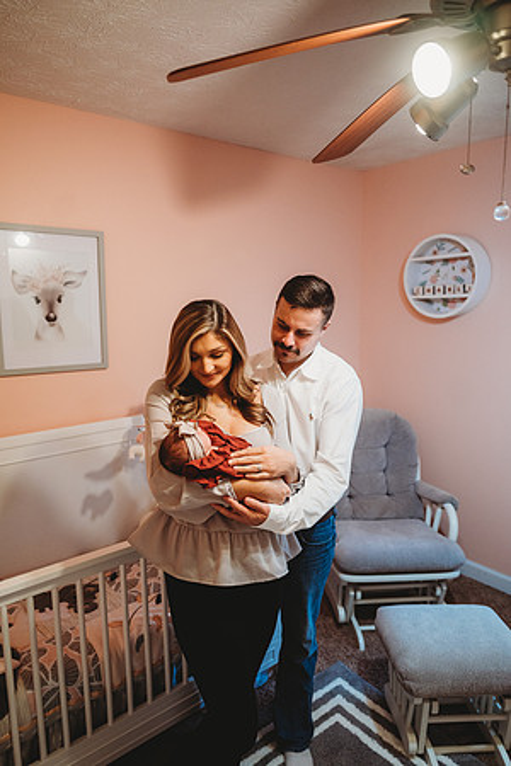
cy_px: 383
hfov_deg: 53.1
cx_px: 256
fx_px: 511
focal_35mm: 24
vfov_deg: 73.7
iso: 1250
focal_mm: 24
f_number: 1.8
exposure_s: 1/160
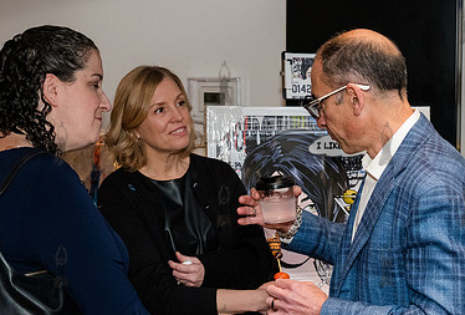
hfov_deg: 26.2
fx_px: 999
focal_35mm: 77
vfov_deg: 17.9
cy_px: 139
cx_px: 205
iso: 6400
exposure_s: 1/320
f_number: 5
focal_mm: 38
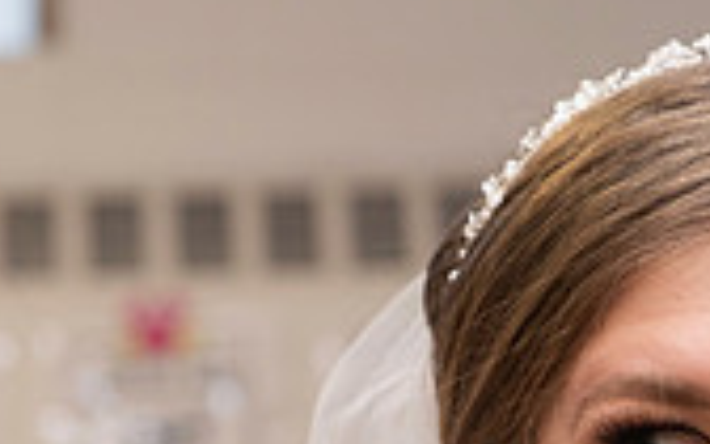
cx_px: 482
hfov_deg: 8.5
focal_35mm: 246
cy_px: 433
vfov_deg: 5.3
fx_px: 4760
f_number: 4.5
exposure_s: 1/200
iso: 640
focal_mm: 70
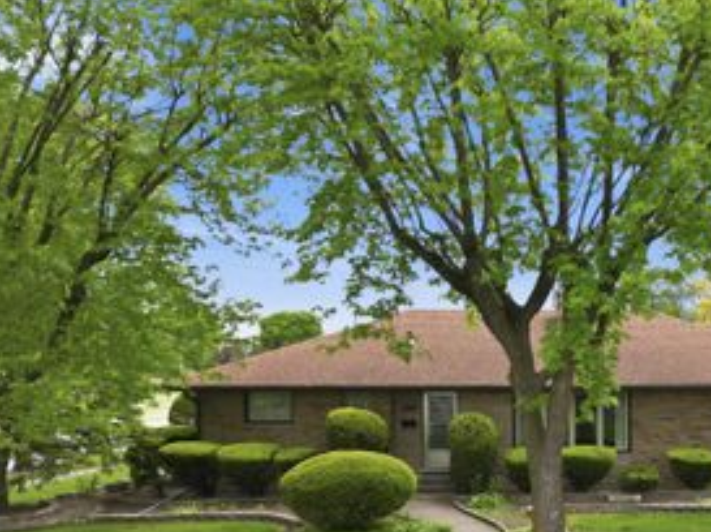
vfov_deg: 32.2
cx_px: 560
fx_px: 903
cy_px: 402
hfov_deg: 41.3
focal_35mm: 44
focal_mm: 6.7
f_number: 1.7
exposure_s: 1/1250
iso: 100
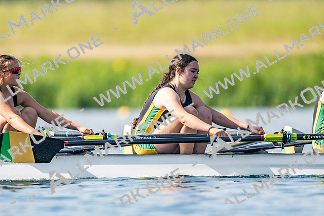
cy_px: 108
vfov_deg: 1.5
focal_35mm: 900
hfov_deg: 2.3
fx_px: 8095
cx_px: 162
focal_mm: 600
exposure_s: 1/2500
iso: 200
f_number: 4
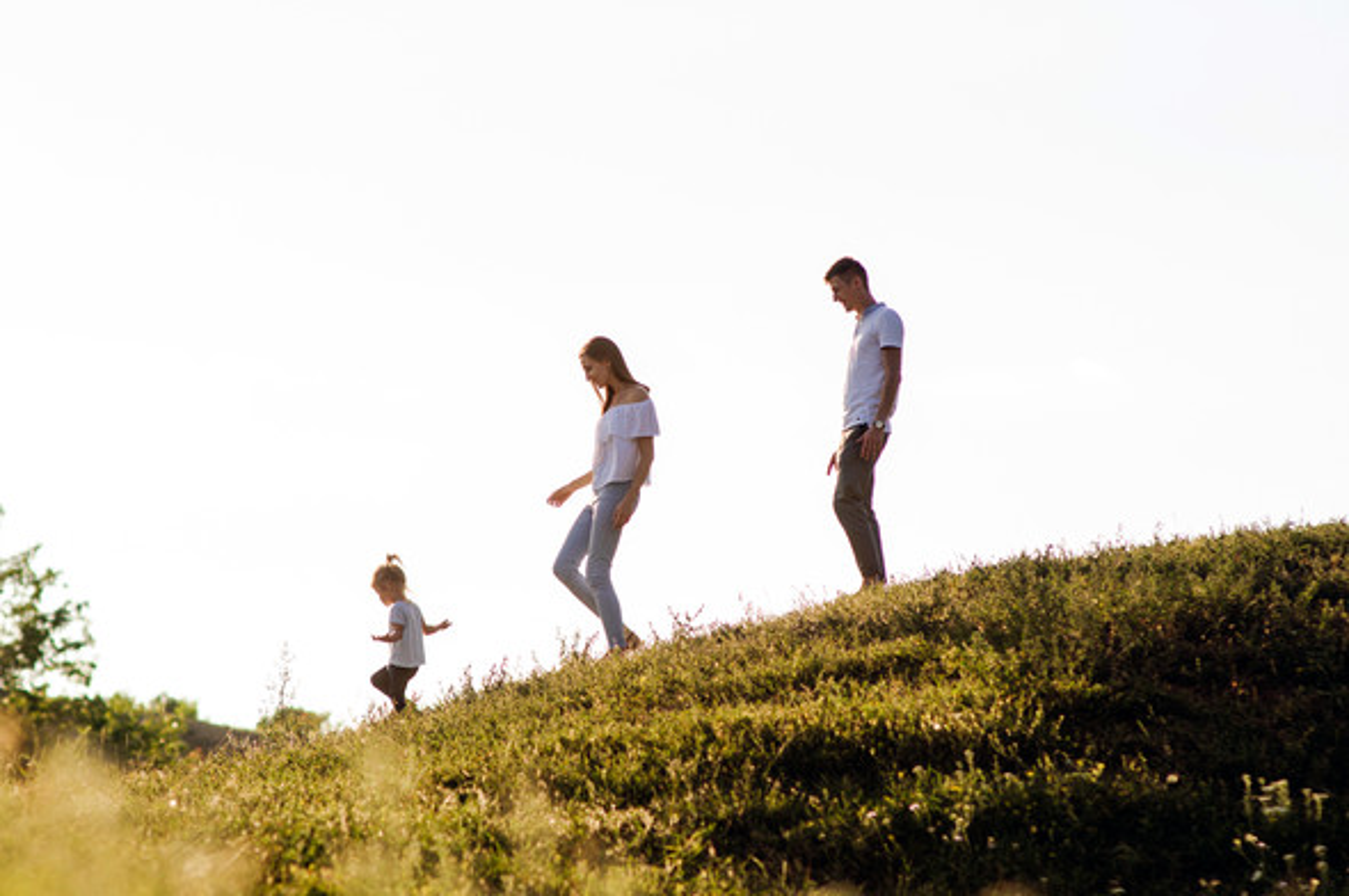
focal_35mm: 128
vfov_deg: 10.7
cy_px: 448
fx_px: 4772
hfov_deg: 16.1
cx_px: 674
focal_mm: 85
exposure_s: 1/2500
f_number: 2.8
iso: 200
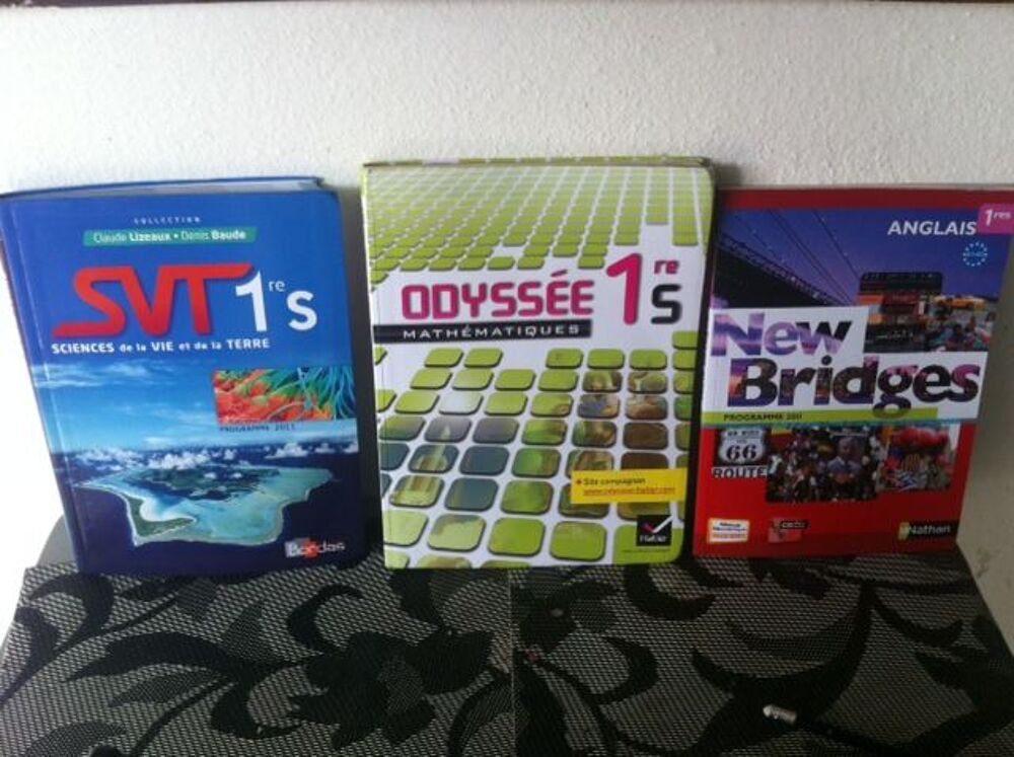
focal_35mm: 35
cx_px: 507
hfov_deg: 52.7
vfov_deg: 40.6
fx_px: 1024
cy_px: 378
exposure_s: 1/30
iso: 80
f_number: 2.8
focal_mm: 3.85
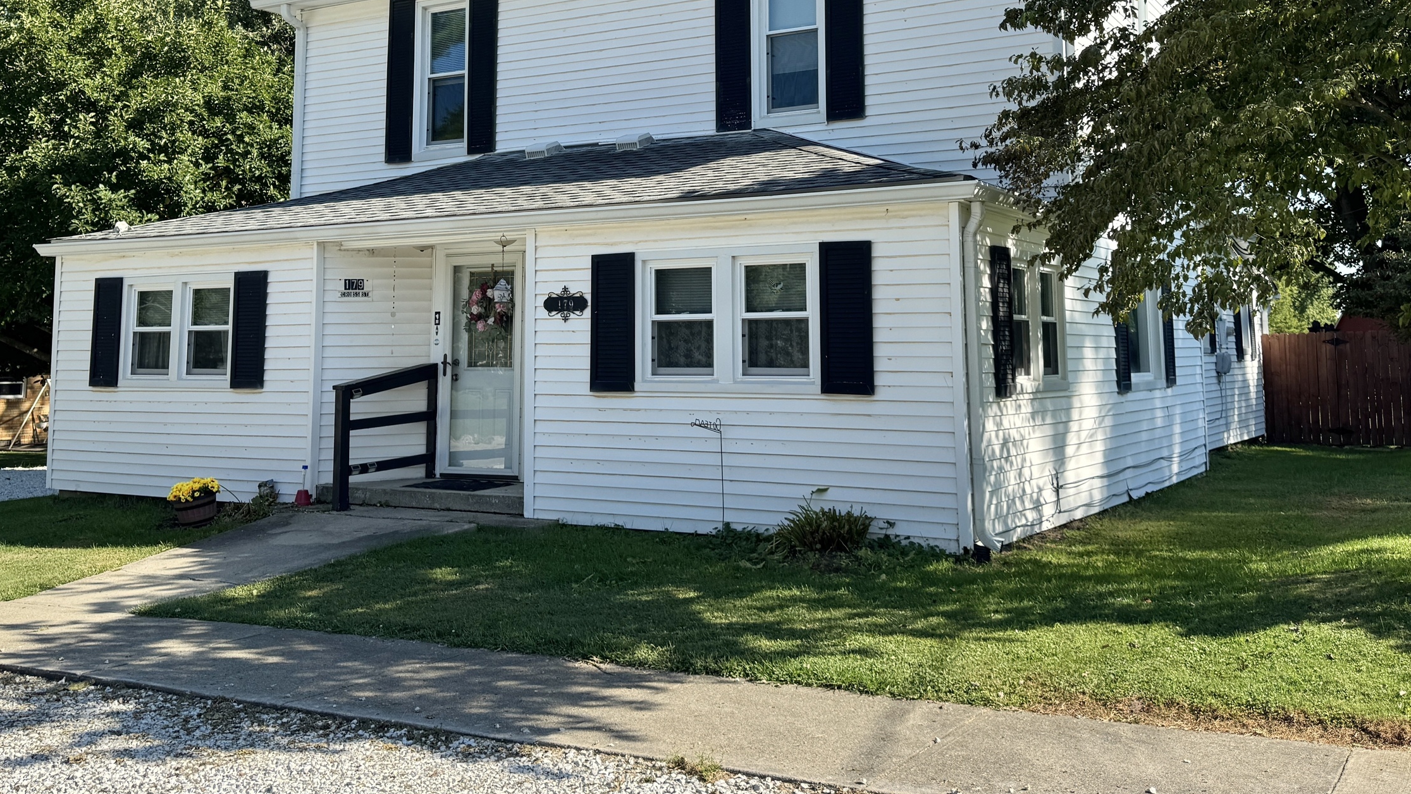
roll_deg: -0.1
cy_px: 179
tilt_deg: +6.4
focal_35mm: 36
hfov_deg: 55.3
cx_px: 694
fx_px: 1347
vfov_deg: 32.1
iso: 80
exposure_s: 1/2506
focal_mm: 6.76
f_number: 1.78
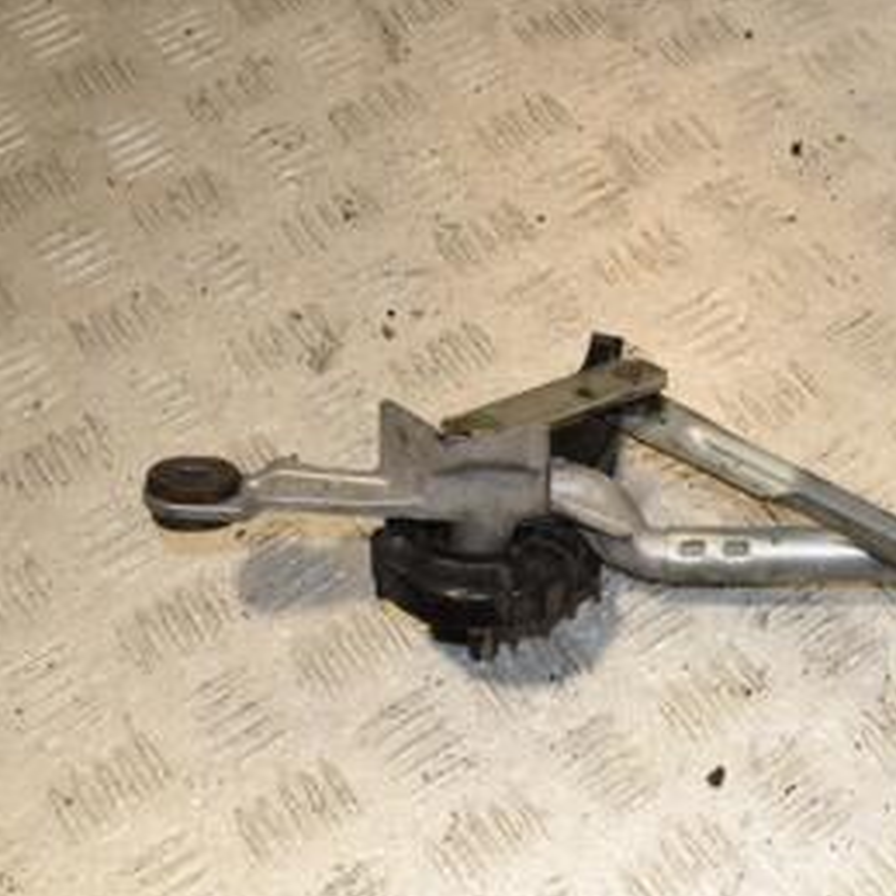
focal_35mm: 62
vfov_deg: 27.7
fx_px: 1815
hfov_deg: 25.7
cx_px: 979
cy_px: 509
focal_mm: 21
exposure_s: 1/200
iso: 800
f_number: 9
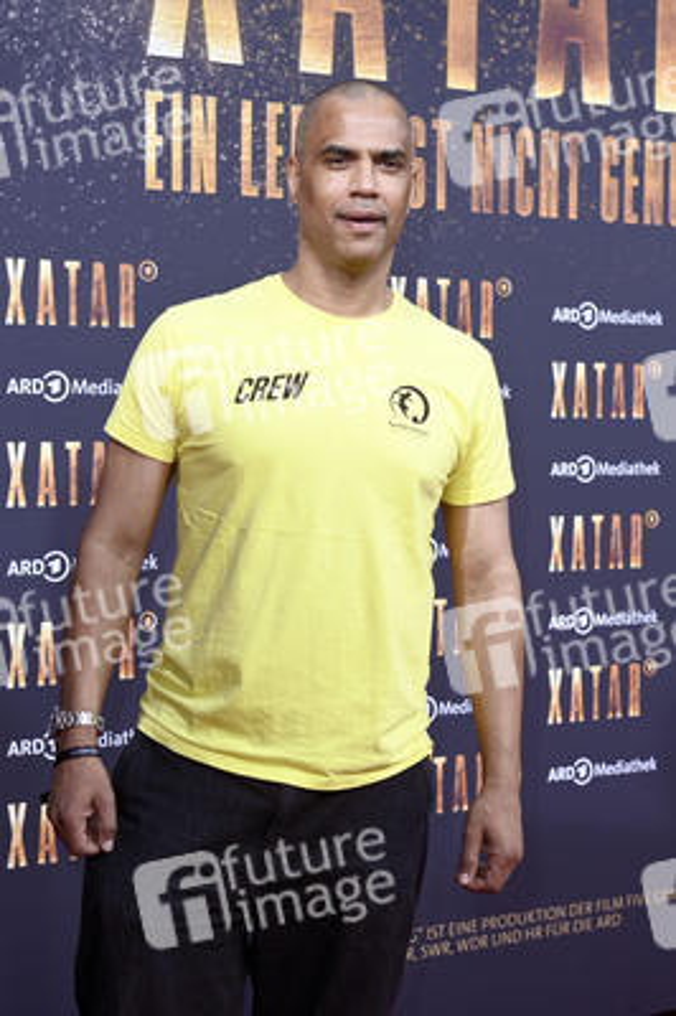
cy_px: 508
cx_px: 338
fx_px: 1975
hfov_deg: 19.4
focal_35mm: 70
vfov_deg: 28.9
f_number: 5.6
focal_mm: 70
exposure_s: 1/250
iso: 800
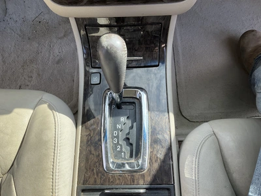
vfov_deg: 48.2
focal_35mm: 29
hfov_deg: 61.7
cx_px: 130
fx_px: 219
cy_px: 98
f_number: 1.8
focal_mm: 3
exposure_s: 1/260
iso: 25
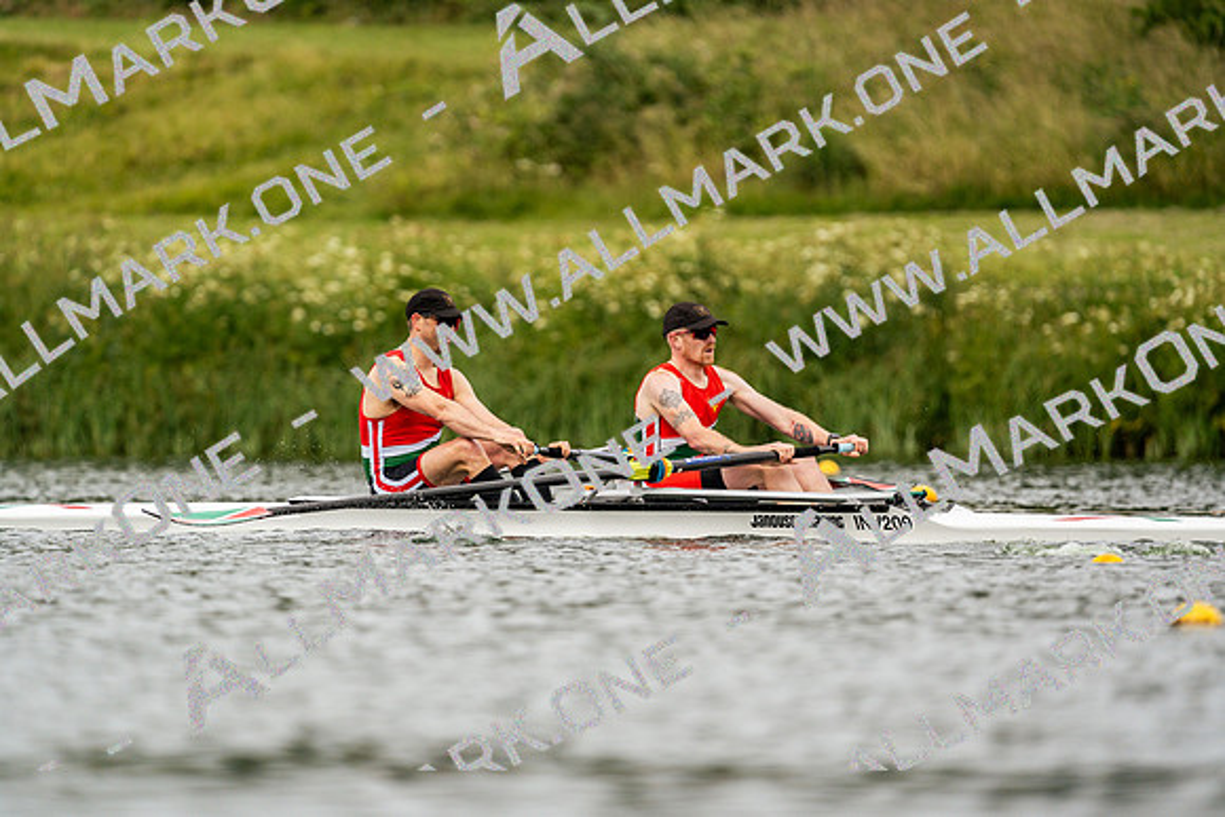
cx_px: 612
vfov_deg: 2.3
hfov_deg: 3.4
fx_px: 20420
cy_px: 408
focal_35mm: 600
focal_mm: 600
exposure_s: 1/2000
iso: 400
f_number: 6.3
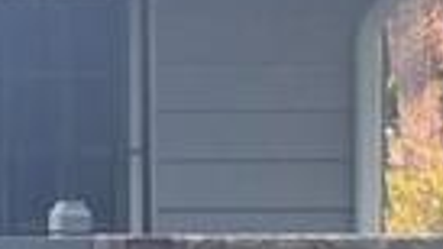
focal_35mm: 211
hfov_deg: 8.2
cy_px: 372
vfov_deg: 5.7
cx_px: -1006
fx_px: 2478
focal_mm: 5.1
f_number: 1.6
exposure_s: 1/214
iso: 50
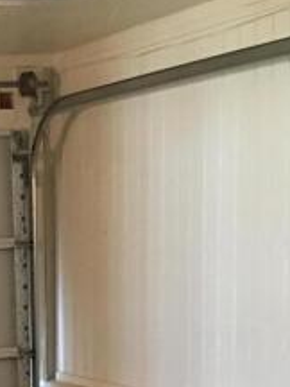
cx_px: -122
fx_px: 1151
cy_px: 417
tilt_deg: -9.6
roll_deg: +3.1
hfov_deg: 13.7
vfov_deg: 18.4
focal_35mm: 103
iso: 200
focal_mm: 4.15
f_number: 2.2
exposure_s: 1/15
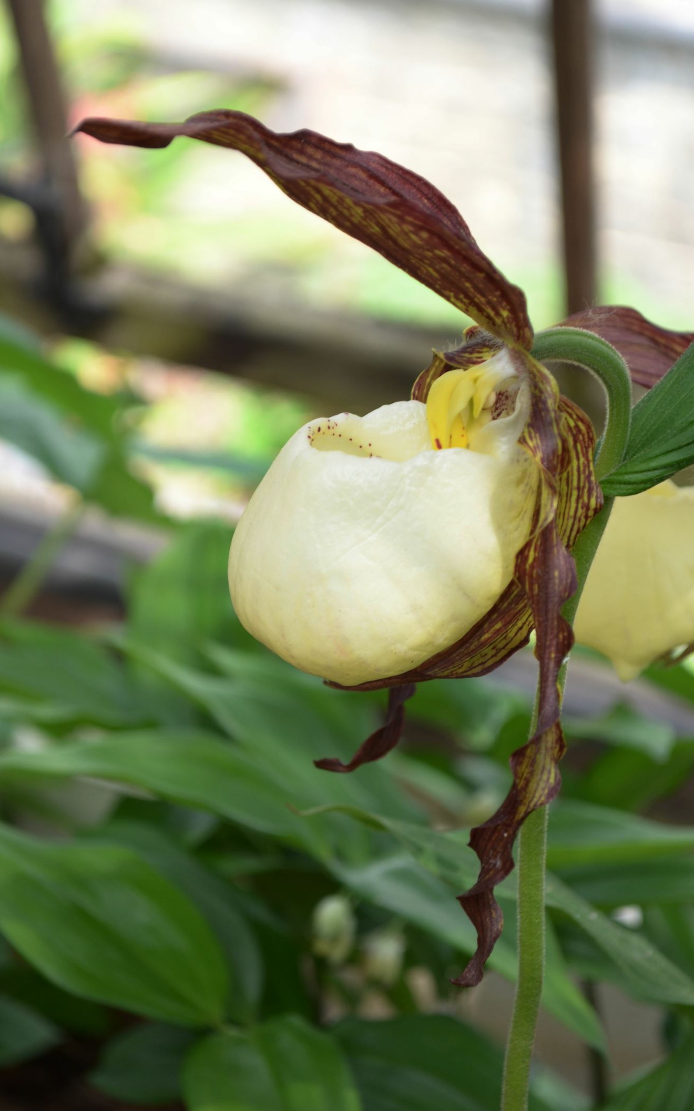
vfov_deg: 24.5
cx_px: 330
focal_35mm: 85
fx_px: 2558
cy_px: 552
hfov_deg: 15.4
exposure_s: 1/200
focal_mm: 55
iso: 400
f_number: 5.6
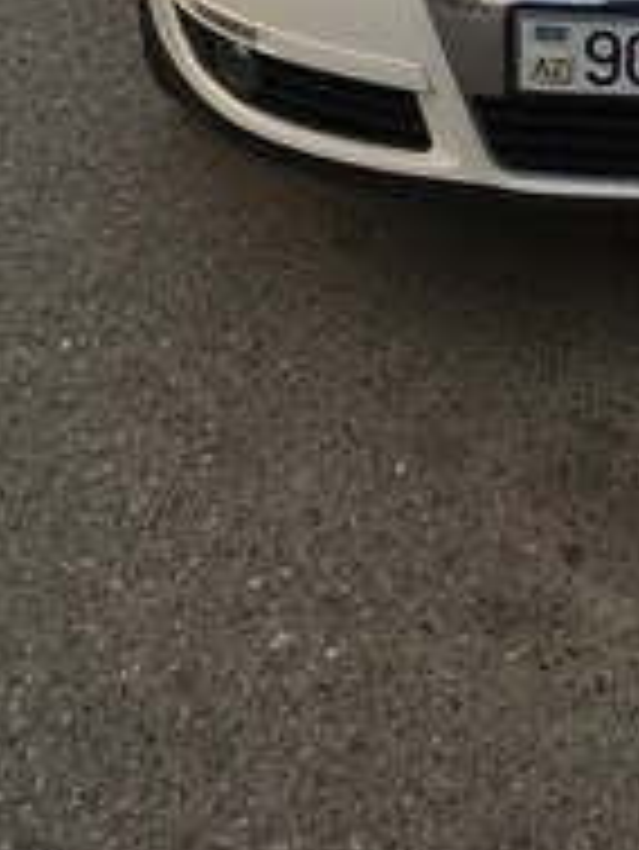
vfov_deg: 23.3
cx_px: 688
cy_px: -193
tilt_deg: -15.5
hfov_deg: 18.7
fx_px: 1868
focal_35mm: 76
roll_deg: -0.8
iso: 25
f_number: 2.2
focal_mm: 4.15
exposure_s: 1/836
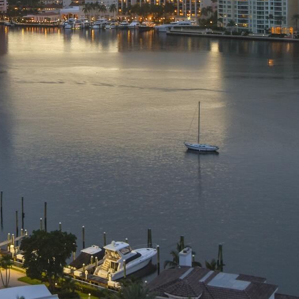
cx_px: 123
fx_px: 860
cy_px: -35
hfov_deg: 19.7
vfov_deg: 18.9
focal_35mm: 88
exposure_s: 1/2
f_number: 8
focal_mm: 28
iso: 200
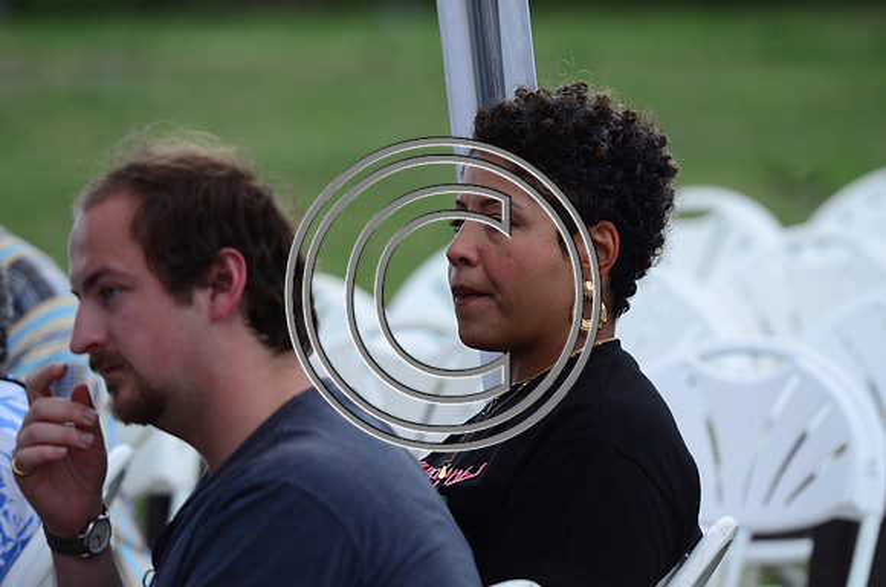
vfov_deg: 4.8
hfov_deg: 7.2
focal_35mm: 285
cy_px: 294
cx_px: 443
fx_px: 6999
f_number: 2.8
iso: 800
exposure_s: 1/1250
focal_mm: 190
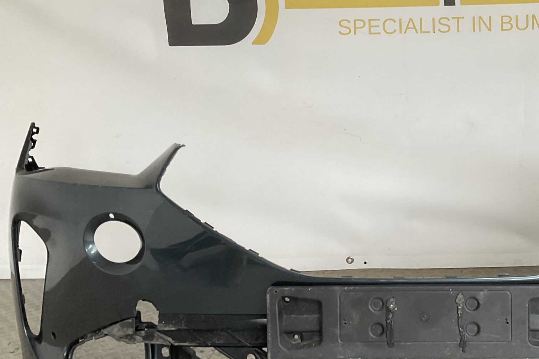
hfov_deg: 37.5
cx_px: 430
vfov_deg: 26.5
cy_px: 190
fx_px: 763
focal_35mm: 51
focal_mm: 3
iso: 64
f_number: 1.8
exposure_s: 1/60
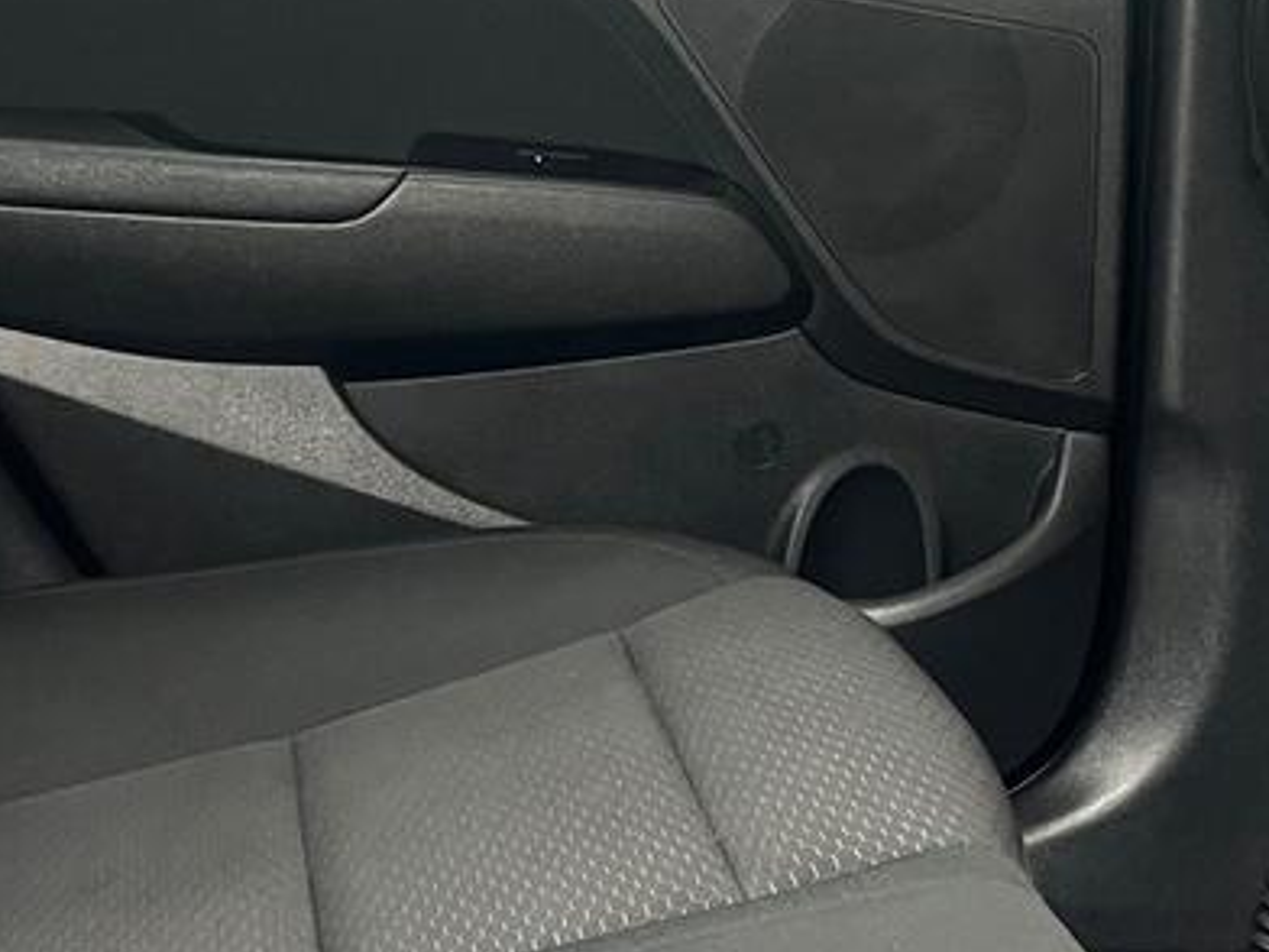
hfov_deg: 23.0
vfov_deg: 17.4
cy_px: 547
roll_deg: -3.7
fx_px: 3116
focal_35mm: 85
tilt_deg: -14.9
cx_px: 660
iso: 400
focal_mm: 5.7
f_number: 1.5
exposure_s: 1/60
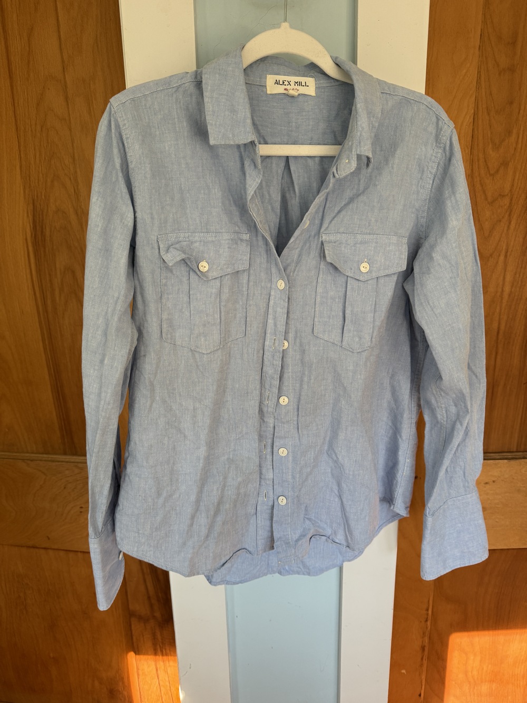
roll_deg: +0.2
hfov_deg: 56.8
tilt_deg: -16.1
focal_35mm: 24
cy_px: 352
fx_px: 487
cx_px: 264
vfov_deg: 71.6
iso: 125
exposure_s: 1/121
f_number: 1.78
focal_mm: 6.76
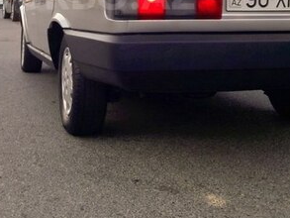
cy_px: -5
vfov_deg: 22.3
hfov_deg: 30.5
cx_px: 93
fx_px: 528
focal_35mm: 63
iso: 50
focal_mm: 3.7
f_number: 1.9
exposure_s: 1/50
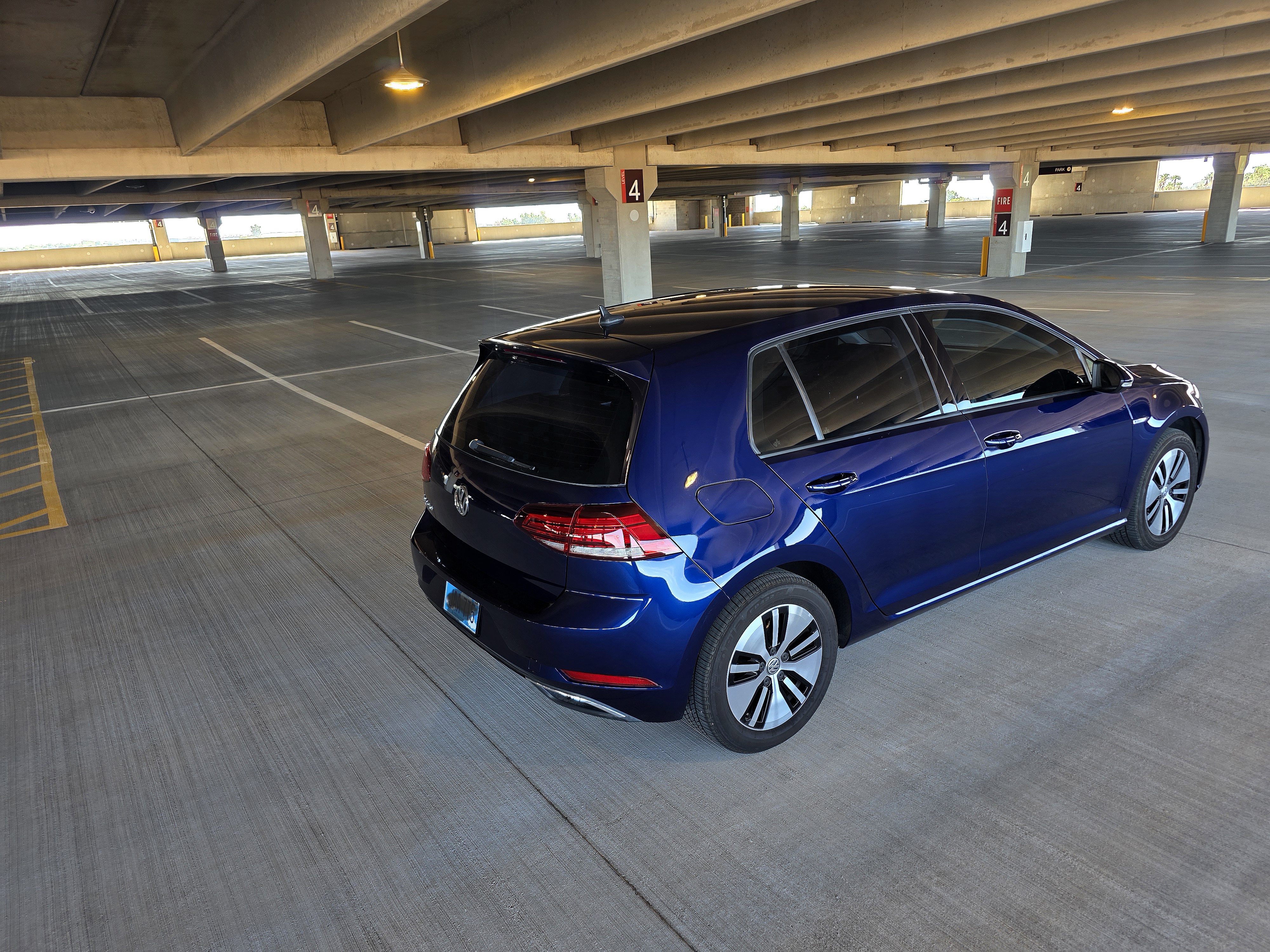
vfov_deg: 58.9
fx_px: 844
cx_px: 635
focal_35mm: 23
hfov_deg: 73.9
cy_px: 476
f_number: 1.7
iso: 32
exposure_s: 1/52.1
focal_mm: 6.3
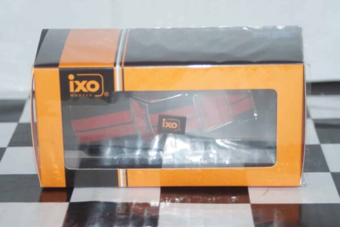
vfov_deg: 11.4
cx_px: 170
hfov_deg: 17.1
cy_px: 114
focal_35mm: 120
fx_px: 1133
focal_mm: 80
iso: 800
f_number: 5.6
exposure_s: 1/80
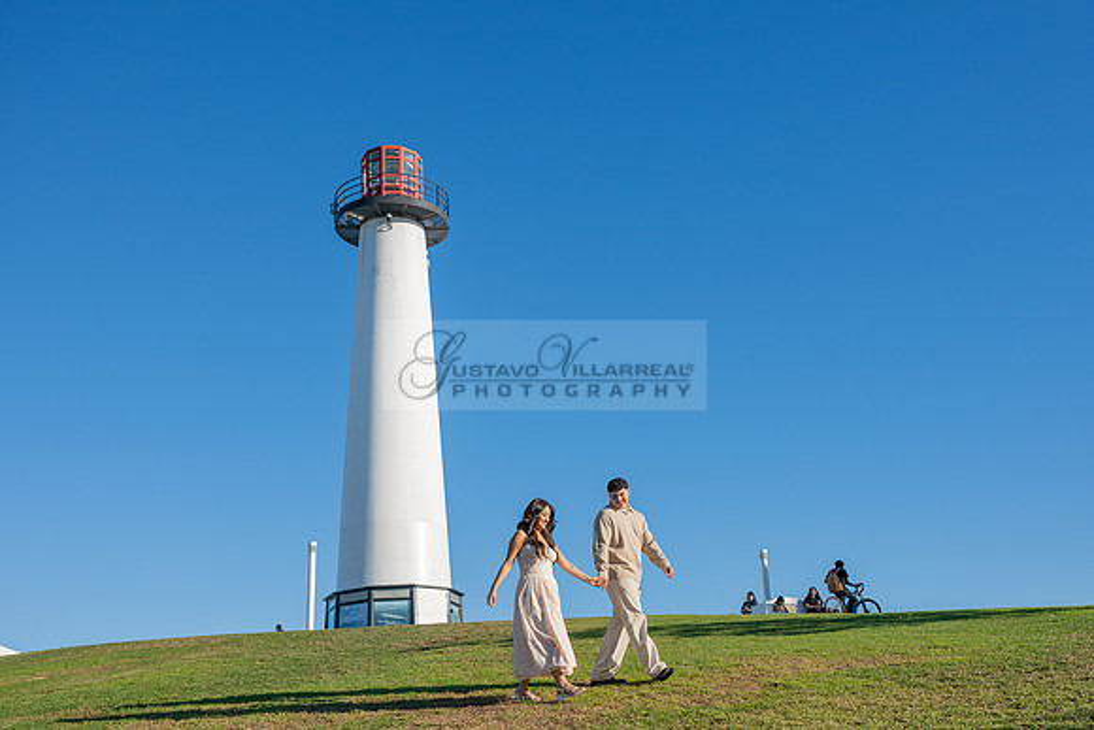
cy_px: 409
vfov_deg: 33.7
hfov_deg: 48.8
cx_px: 612
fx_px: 1202
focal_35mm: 40
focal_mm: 30.5
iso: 200
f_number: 4
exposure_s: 1/2500
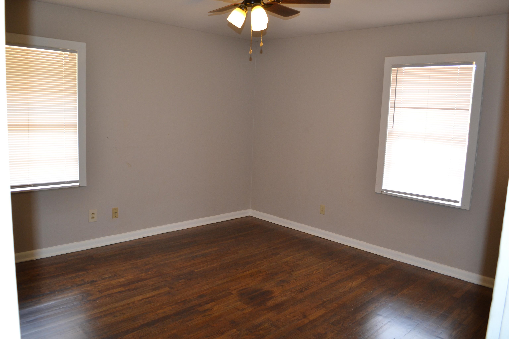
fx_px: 382
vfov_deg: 47.9
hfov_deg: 67.4
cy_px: 170
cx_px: 254
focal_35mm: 27
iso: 450
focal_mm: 18
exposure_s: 1/60
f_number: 3.5
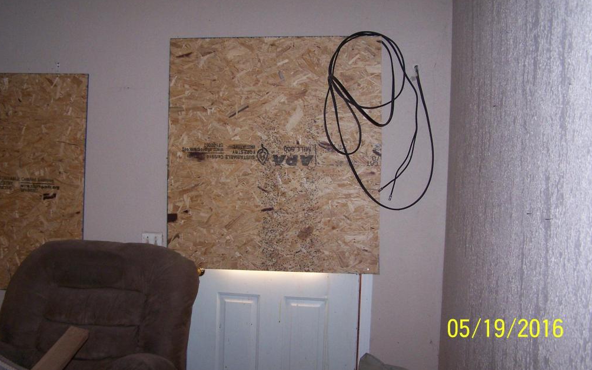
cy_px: 162
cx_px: 295
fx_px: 662
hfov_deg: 48.2
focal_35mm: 41
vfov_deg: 31.2
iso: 140
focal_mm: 6.3
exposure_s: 1/60
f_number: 2.8
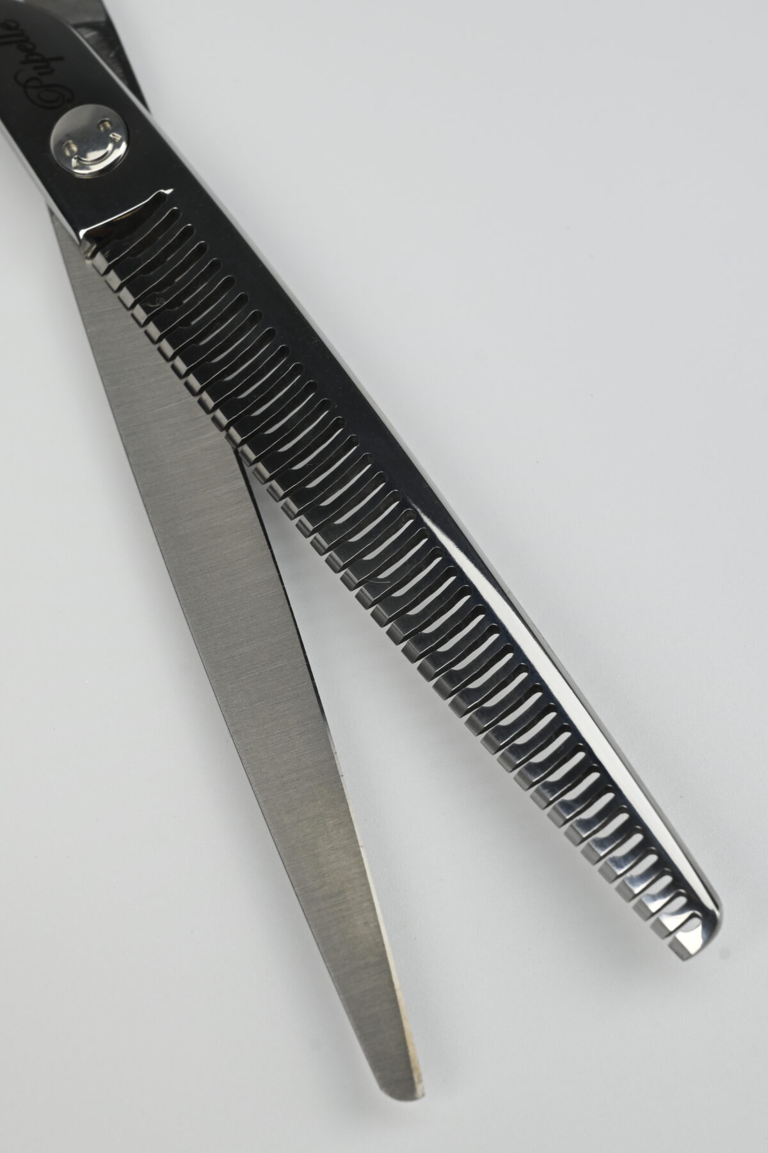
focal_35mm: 105
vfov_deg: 19.5
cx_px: 384
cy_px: 576
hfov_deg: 13.0
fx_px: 3361
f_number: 11
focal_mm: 70
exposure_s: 1/200
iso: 64
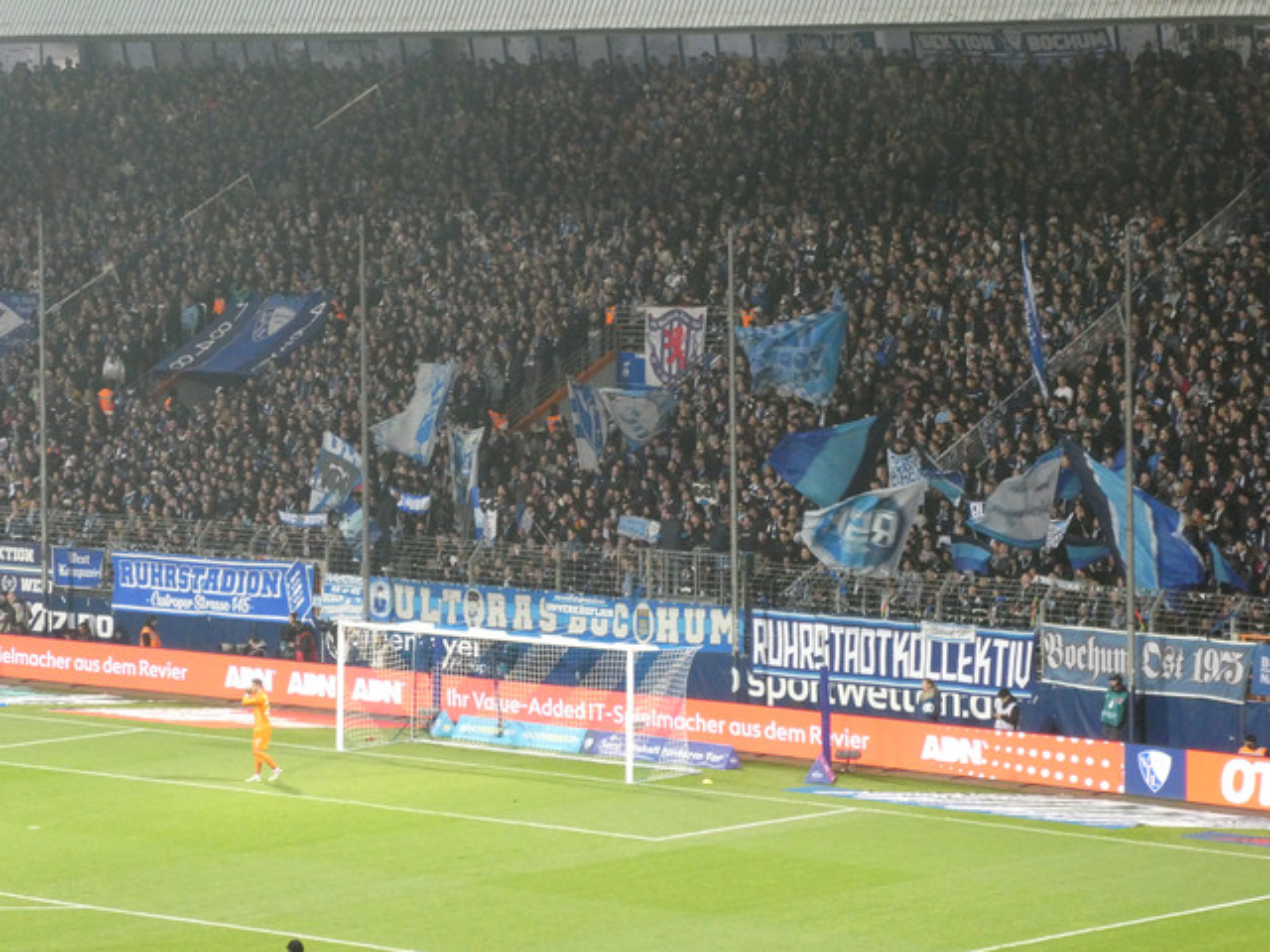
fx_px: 4953
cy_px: 476
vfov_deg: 11.0
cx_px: 635
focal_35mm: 135
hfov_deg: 14.6
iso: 1000
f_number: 5.3
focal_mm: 24.2
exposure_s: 1/80
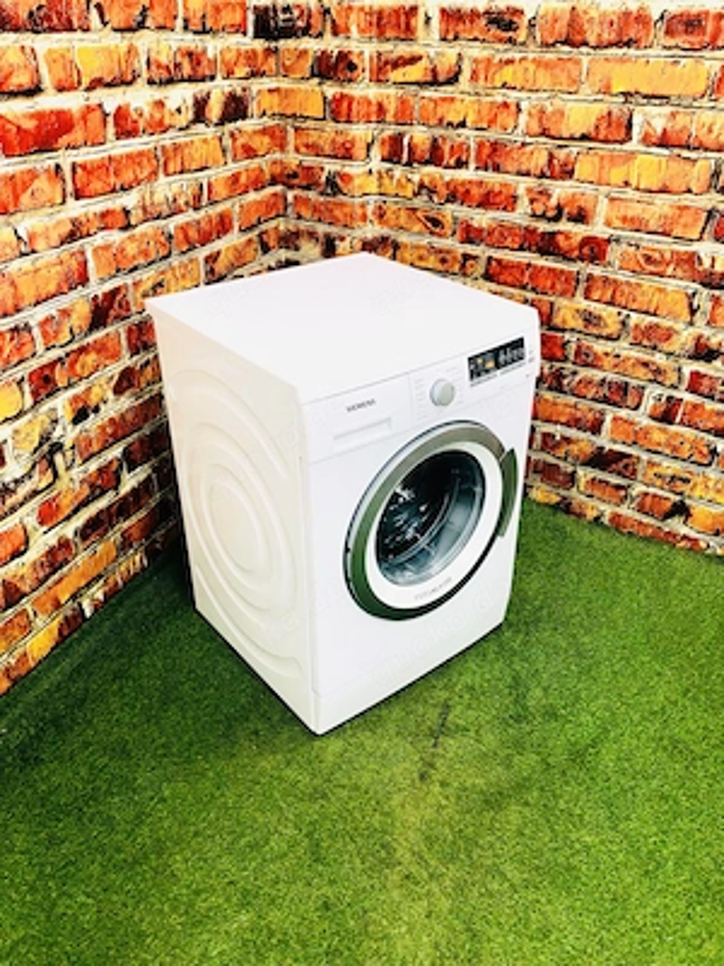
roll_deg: +0.0
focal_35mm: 28
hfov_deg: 49.7
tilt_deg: -31.2
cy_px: 483
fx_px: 781
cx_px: 362
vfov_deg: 63.4
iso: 40
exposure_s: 1/30
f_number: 1.8
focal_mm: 3.99
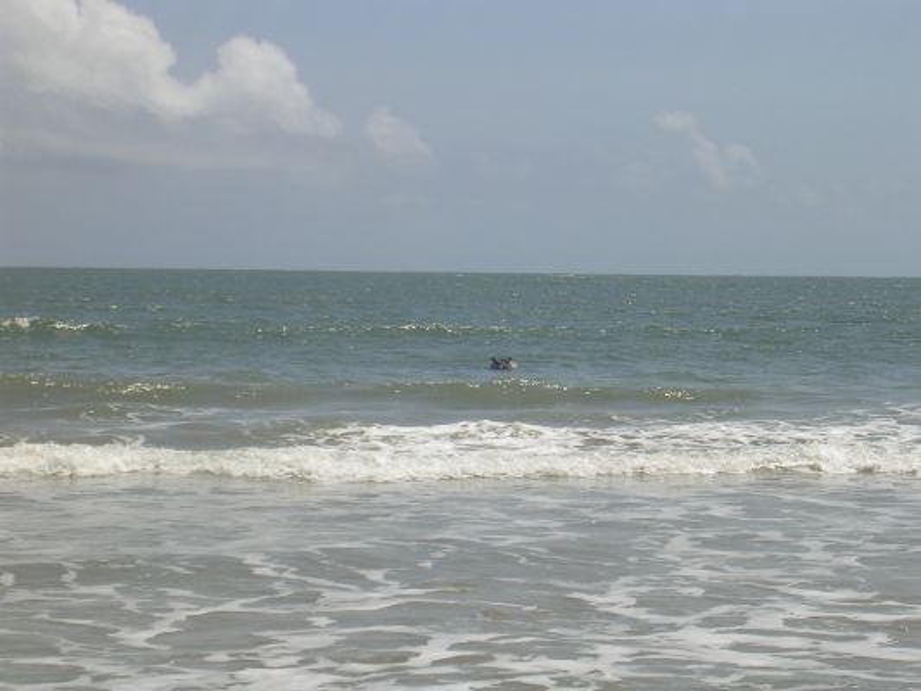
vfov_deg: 12.9
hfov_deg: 17.1
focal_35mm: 115
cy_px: 346
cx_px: 460
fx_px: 3060
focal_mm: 17.4
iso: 50
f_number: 4.9
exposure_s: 1/782
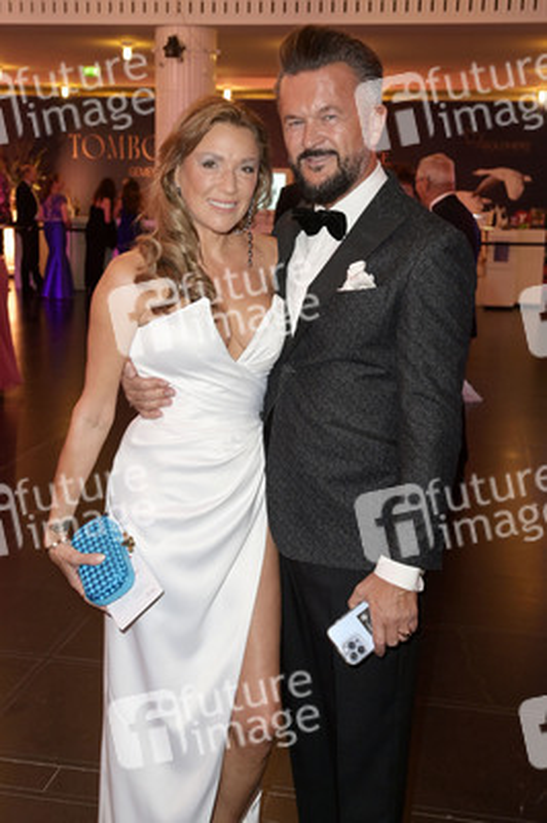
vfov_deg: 50.7
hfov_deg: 35.0
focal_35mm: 38
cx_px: 274
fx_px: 868
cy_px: 412
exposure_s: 1/60
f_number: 5
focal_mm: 38
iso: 1600
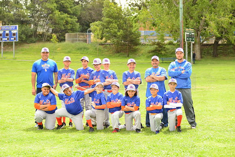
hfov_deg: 25.4
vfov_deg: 17.1
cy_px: 78
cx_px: 118
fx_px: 522
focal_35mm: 80
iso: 125
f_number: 5
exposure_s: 1/250
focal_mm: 80
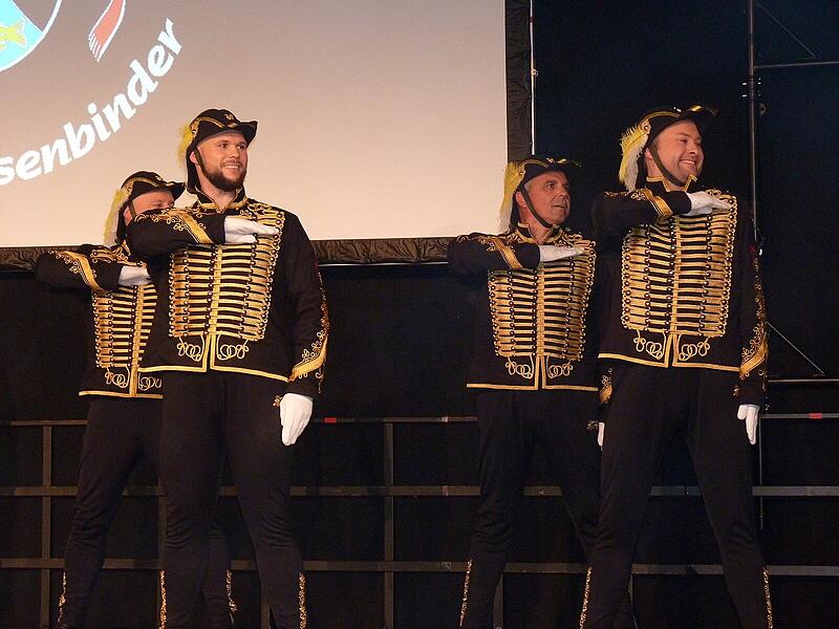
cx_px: 420
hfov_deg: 20.0
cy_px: 314
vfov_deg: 15.1
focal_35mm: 98
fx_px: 2375
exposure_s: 1/40
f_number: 3.6
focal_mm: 17.4
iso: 400
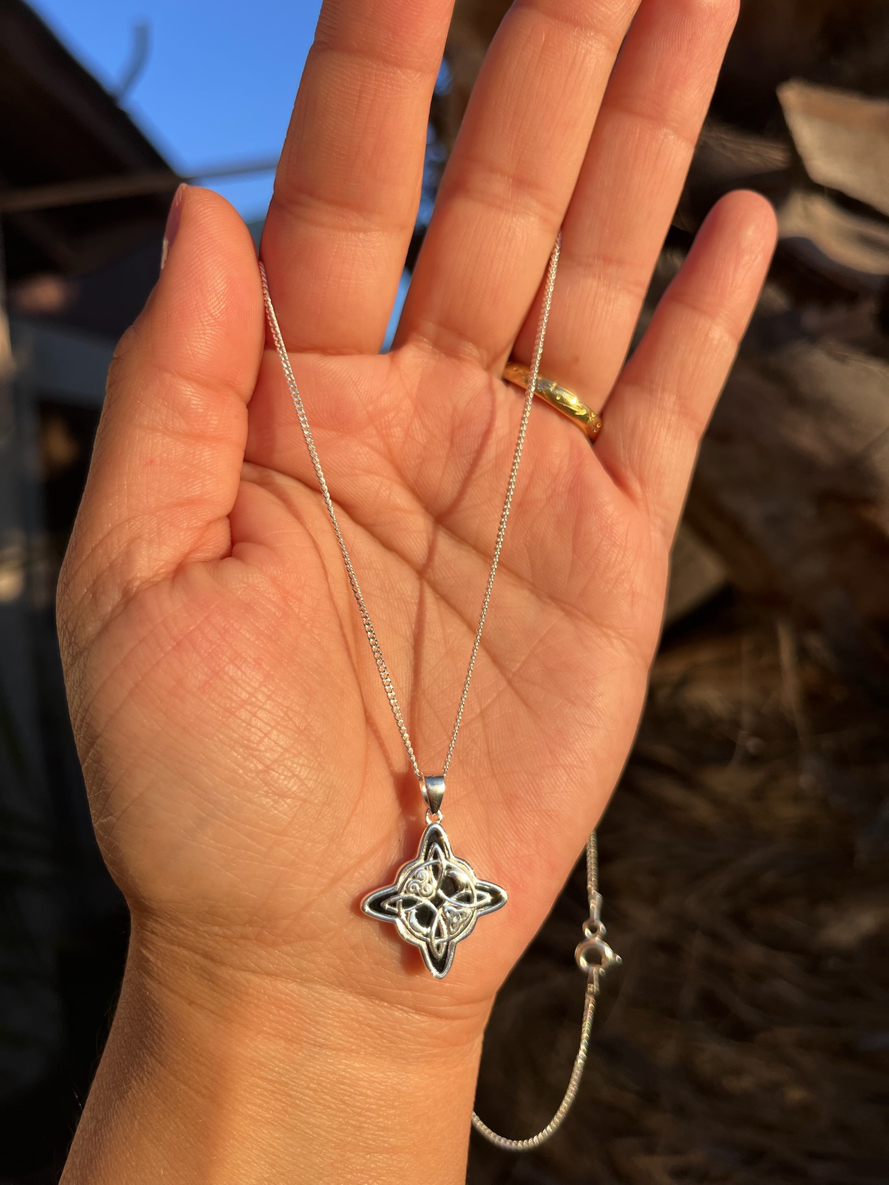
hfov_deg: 53.1
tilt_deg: -2.4
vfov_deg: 67.3
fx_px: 890
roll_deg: +4.7
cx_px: 444
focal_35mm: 26
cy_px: 592
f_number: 1.6
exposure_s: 1/1832
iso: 50
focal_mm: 5.1
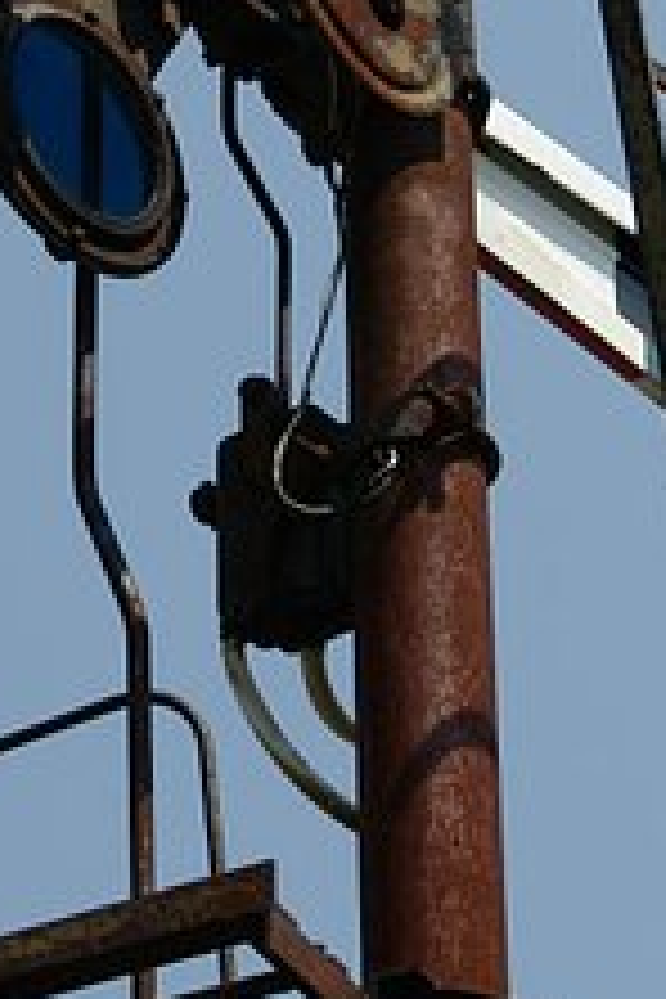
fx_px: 4800
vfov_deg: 11.8
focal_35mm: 173
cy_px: 238
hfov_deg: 7.9
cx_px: 225
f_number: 10
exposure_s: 1/400
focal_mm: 50
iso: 200
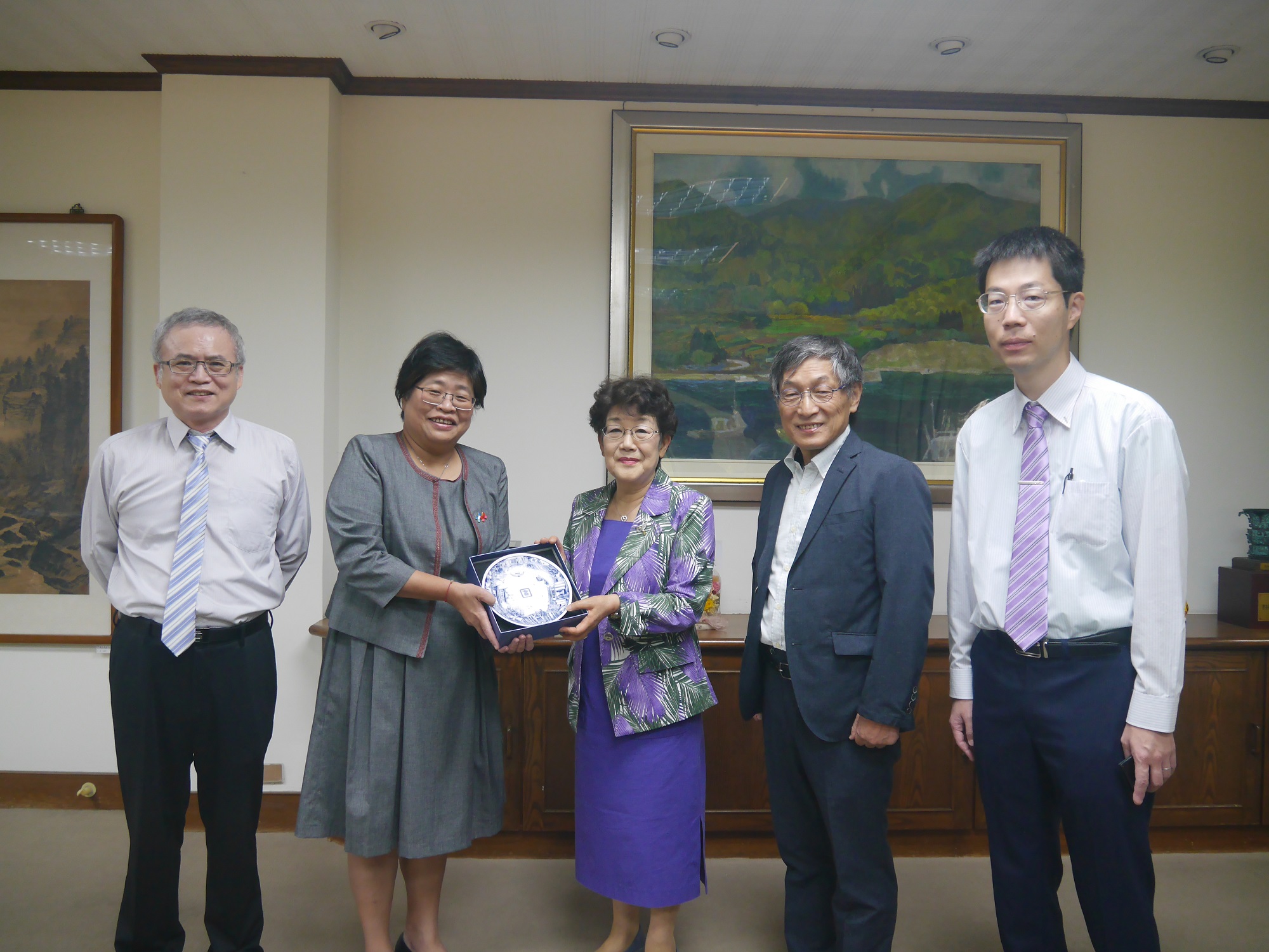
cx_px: 634
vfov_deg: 49.8
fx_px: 1027
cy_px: 476
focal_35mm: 28
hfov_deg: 63.4
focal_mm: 14
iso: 640
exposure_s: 1/60
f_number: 3.5
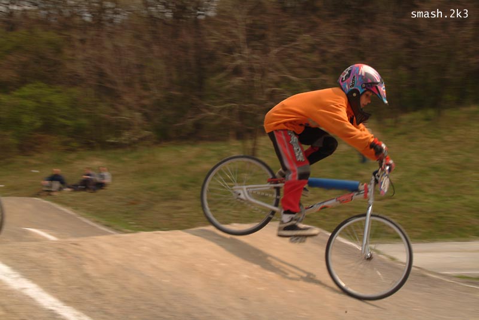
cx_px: 240
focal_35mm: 52
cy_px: 160
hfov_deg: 37.8
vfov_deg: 25.8
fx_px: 699
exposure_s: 1/125
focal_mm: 35
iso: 100
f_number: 11
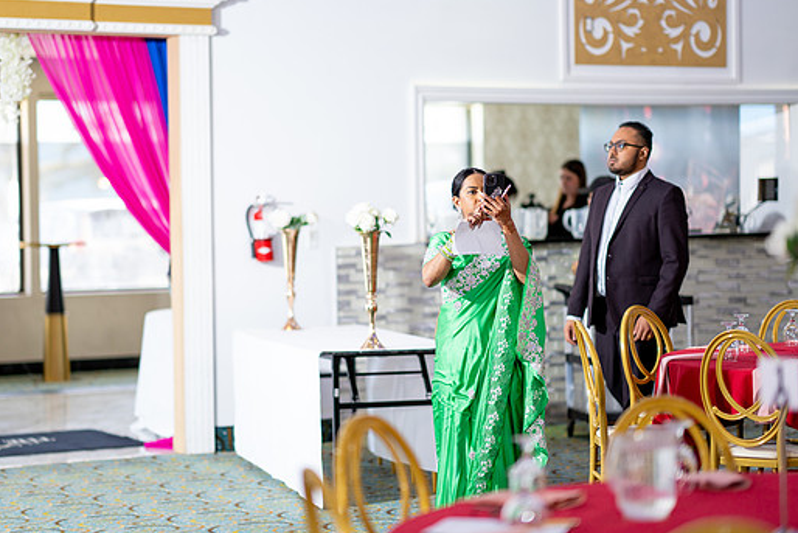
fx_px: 2128
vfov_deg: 14.3
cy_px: 253
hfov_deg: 21.2
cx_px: 359
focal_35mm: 96
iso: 400
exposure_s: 1/160
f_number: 1.4
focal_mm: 85
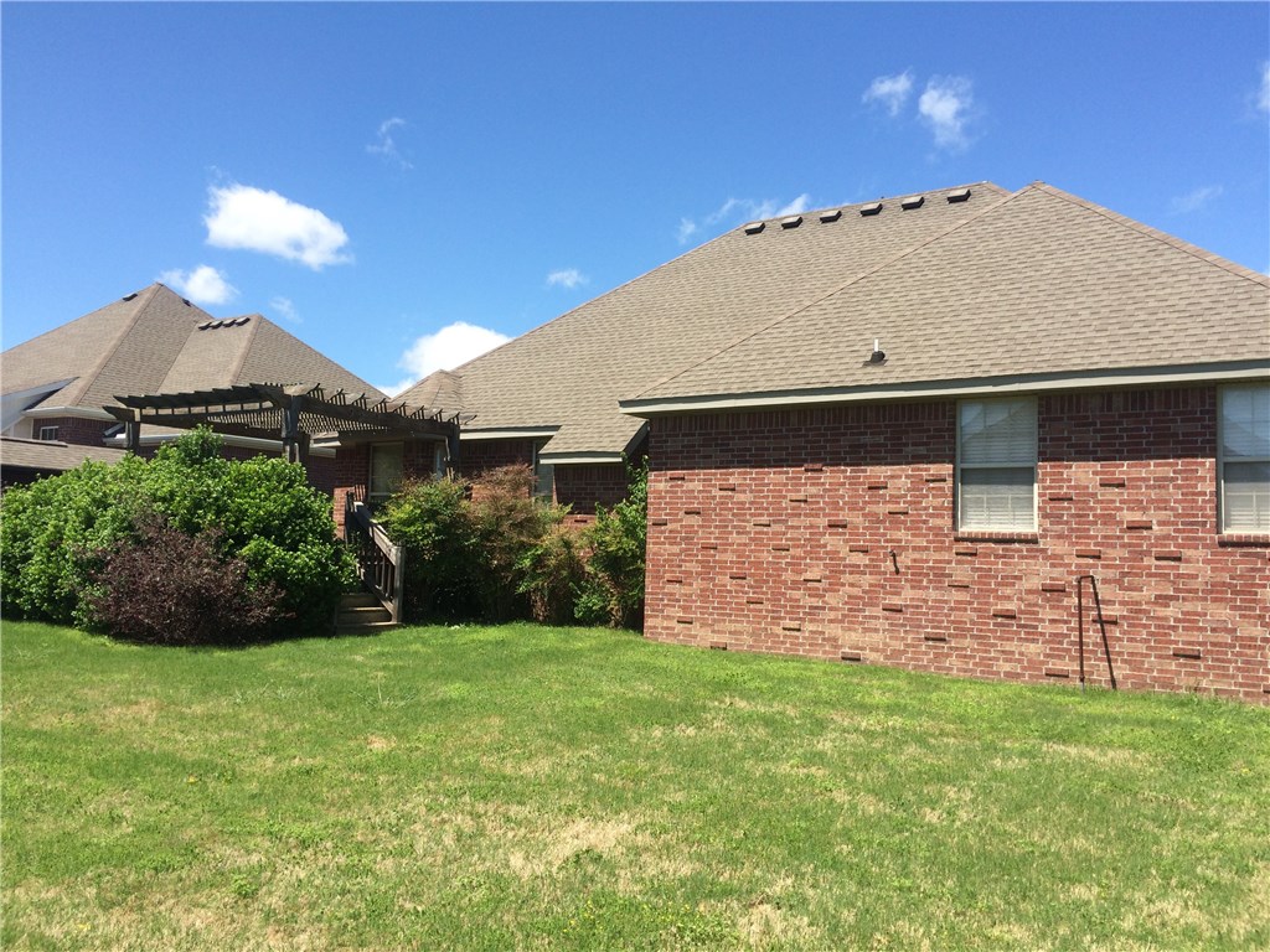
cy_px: 476
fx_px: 1064
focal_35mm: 29
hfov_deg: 61.7
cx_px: 635
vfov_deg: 48.2
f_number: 2.2
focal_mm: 4.15
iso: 32
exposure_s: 1/1325
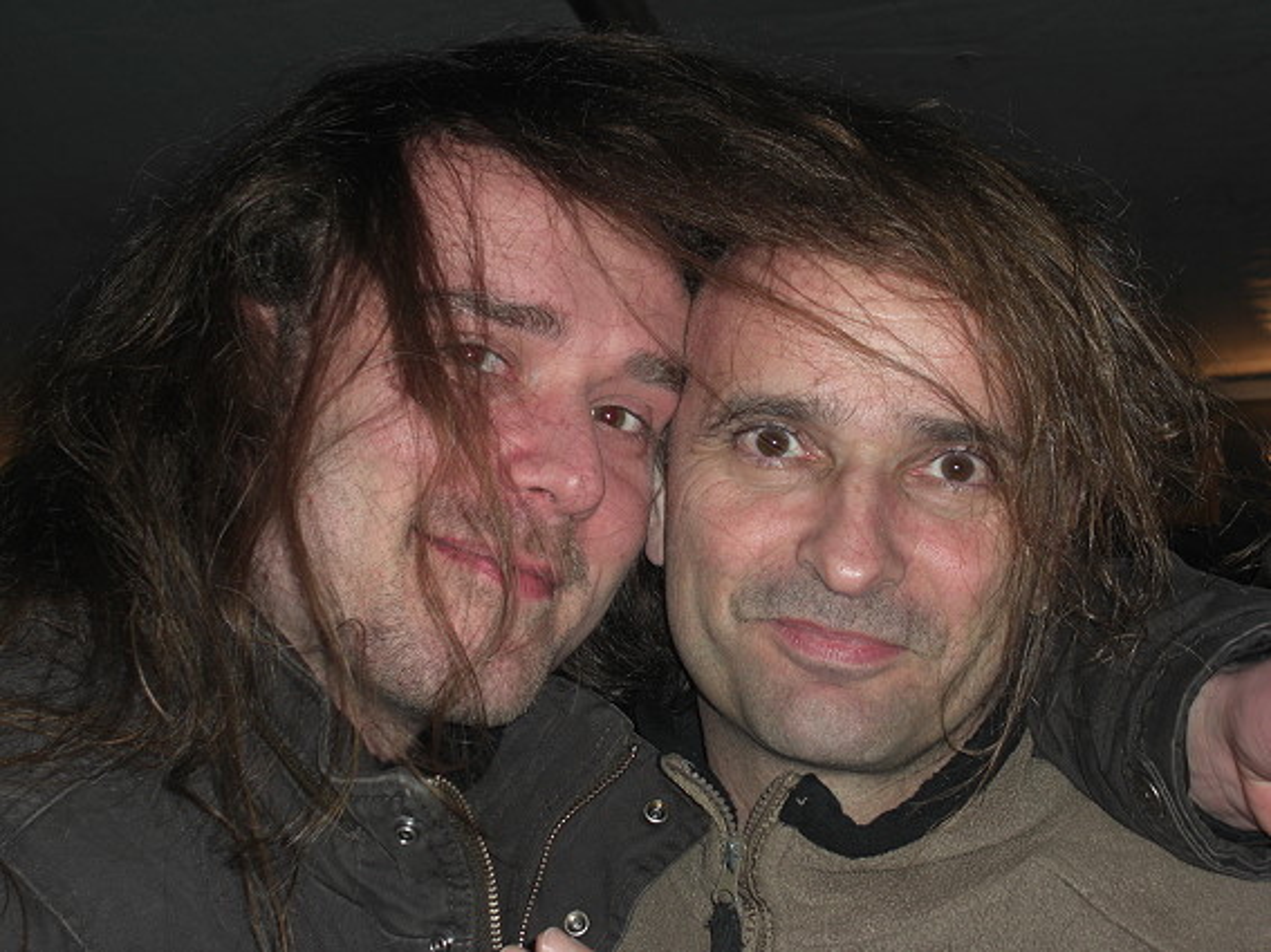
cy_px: 476
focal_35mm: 80
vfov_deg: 18.4
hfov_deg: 24.4
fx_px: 2937
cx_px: 636
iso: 100
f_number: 4.4
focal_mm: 16.6
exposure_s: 1/60
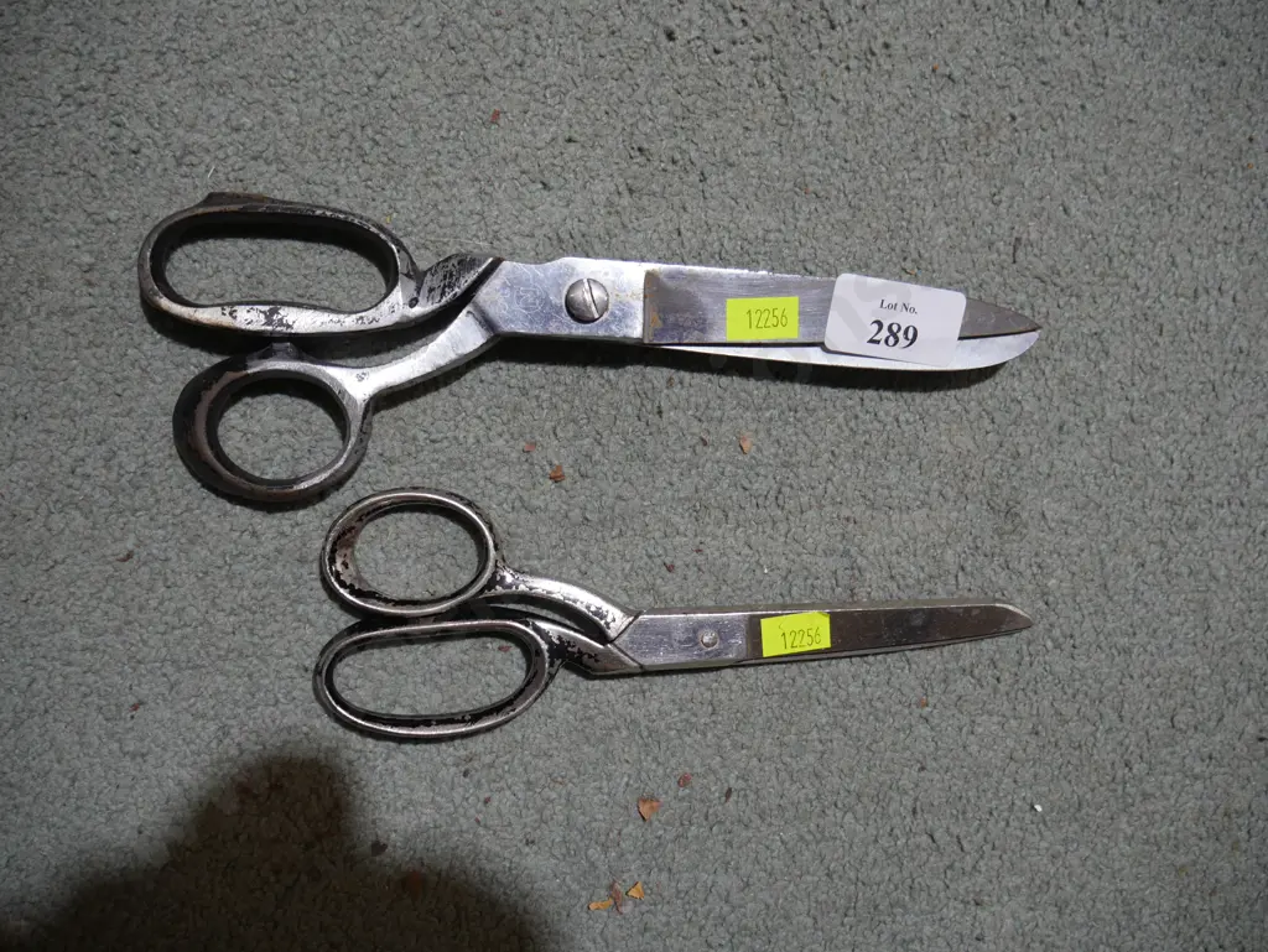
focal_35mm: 28
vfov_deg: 49.8
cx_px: 634
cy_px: 476
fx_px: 1026
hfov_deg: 63.4
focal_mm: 14
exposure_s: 1/60
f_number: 3.5
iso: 250
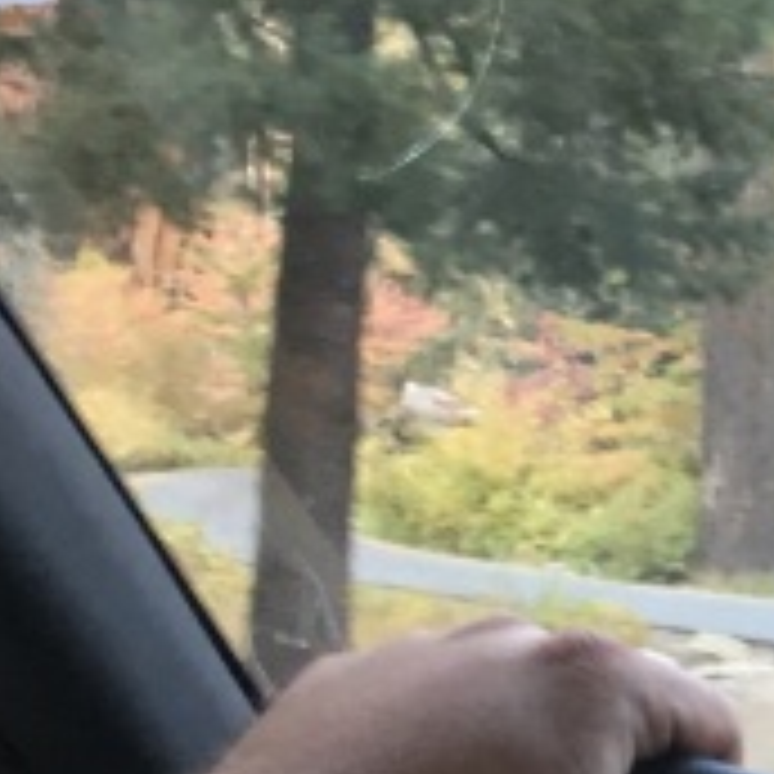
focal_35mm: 119
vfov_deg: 14.4
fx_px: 3010
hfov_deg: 12.6
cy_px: 792
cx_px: 1616
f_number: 2.2
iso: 100
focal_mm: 4.15
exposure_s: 1/30
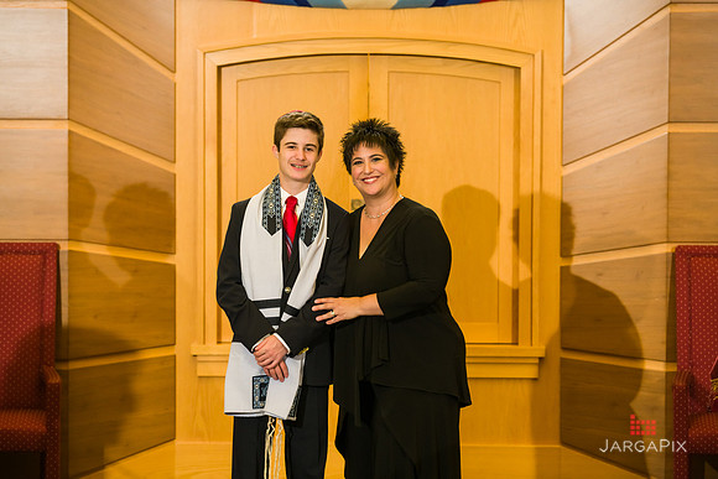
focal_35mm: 155
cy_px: 240
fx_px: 3092
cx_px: 359
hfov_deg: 13.2
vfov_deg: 8.9
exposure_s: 1/200
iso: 640
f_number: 5.6
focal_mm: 155
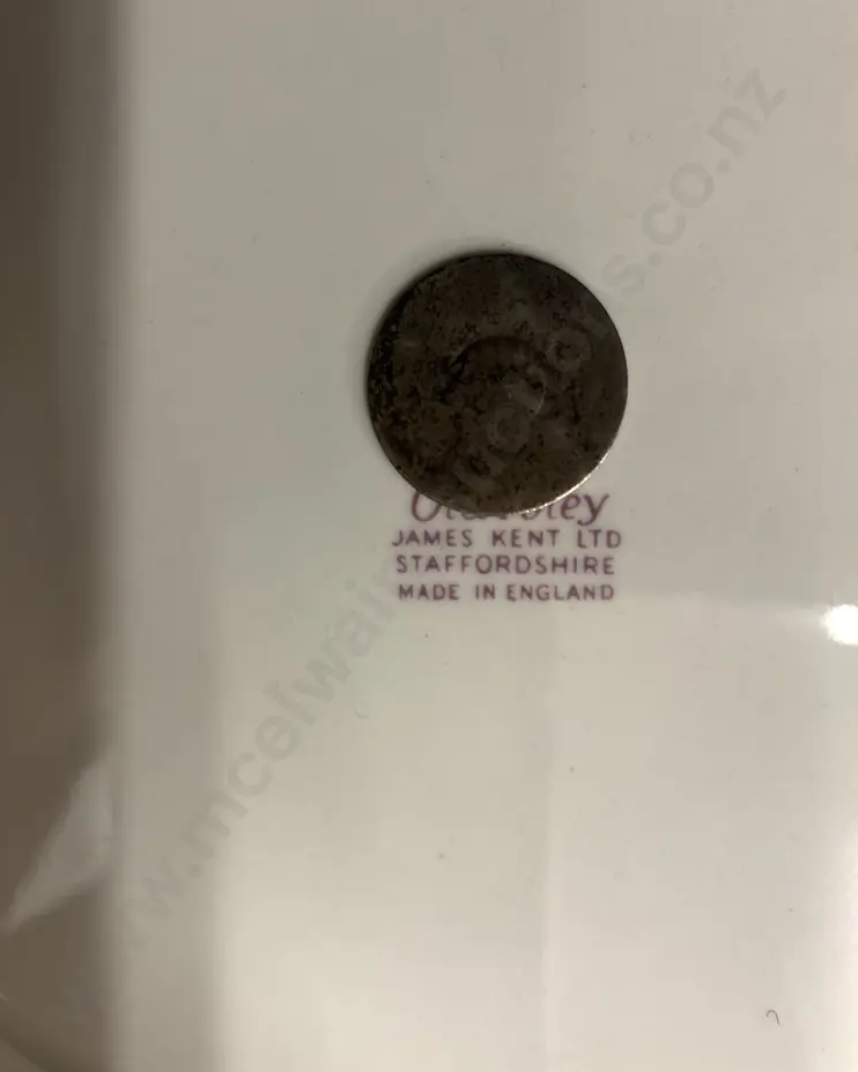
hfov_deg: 51.5
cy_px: 552
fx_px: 889
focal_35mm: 28
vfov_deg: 62.2
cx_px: 415
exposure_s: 1/50
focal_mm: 4.25
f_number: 1.8
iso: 125
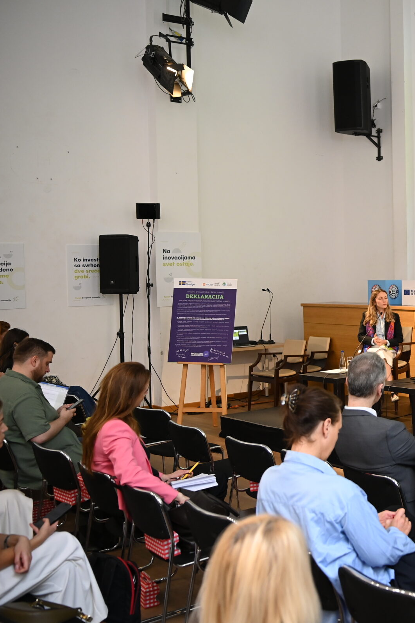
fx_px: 778
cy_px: 298
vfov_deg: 43.6
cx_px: 472
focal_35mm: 45
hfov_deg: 27.1
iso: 1600
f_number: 2.8
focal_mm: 28
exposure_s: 1/400
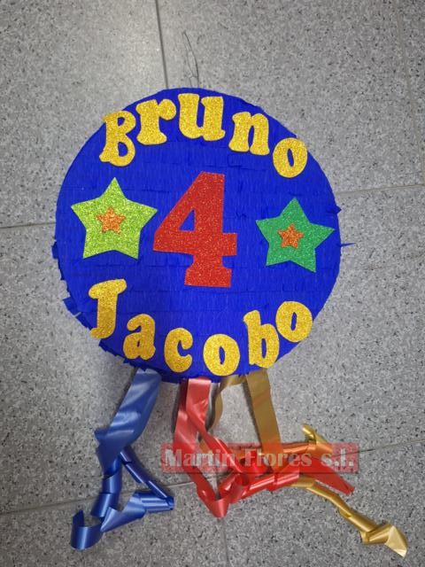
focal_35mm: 23
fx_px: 377
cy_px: 284
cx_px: 212
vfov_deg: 73.9
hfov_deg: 58.9
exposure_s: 1/33
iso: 320
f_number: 1.8
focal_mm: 5.54
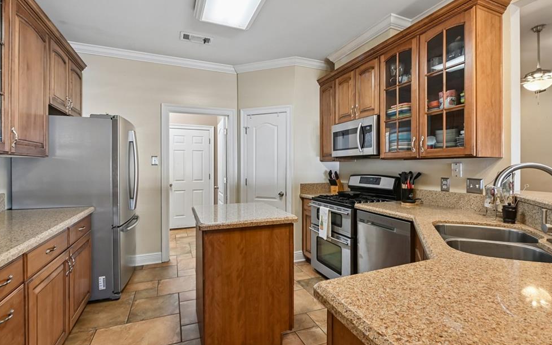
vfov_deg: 67.9
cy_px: 164
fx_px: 256
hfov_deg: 94.4
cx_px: 280
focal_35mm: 17
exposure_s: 1/4
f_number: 11
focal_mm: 16
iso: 400
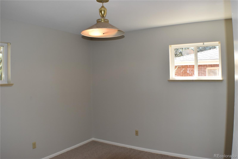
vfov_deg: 35.5
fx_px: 248
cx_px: 119
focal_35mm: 38
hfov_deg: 51.3
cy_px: 80
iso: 800
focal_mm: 25
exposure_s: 1/125
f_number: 5.6
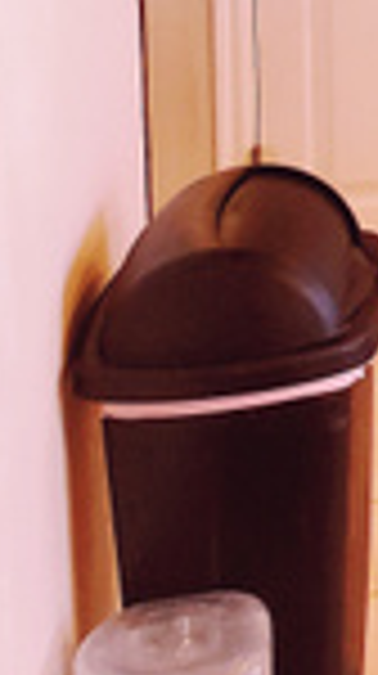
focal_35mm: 121
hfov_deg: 7.7
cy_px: -256
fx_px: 2163
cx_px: 1377
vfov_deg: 16.5
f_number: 2.4
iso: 200
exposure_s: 1/60
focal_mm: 4.3
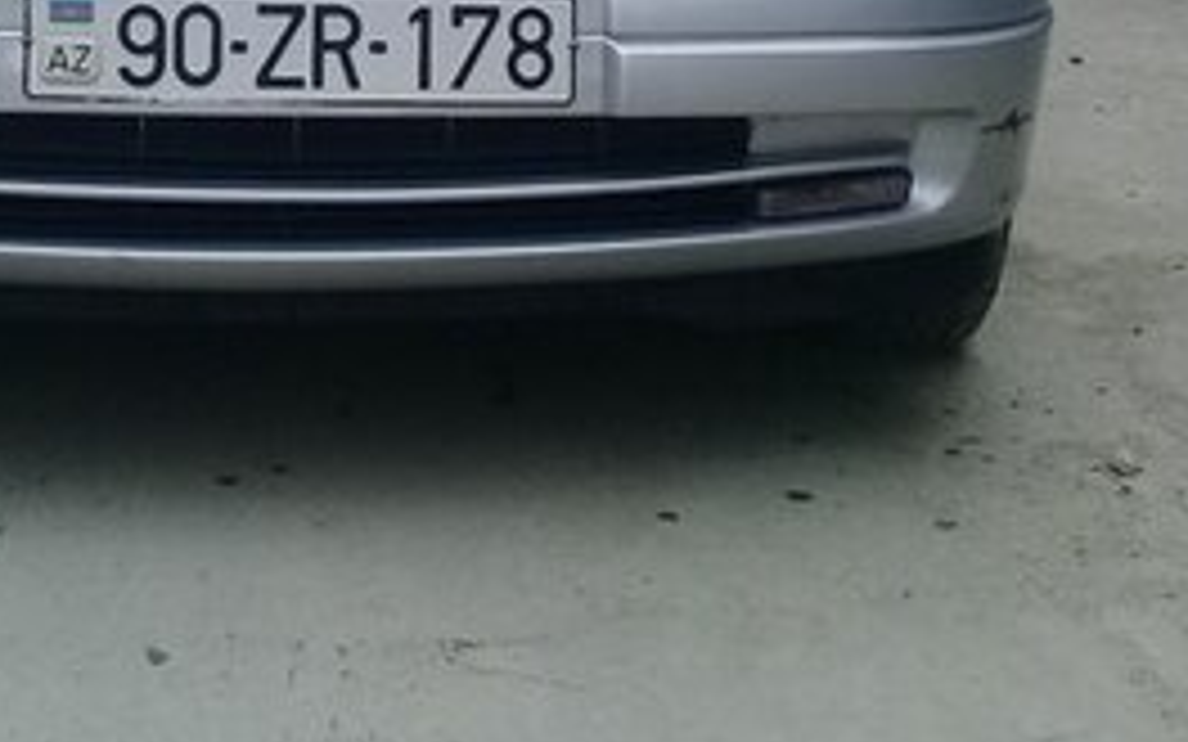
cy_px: -196
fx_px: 2655
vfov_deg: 15.2
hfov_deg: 25.1
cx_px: 378
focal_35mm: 82
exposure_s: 1/815
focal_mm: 3.3
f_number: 2.2
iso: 50
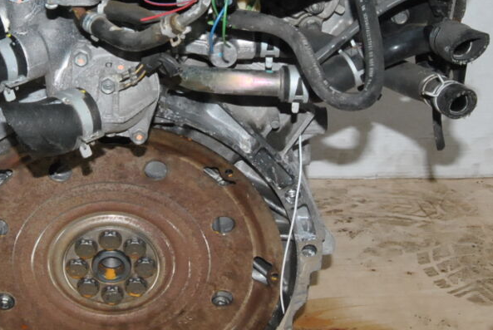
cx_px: 126
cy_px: 44
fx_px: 1220
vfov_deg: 15.3
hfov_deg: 22.6
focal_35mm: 89
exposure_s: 1/160
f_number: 18
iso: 800
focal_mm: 22
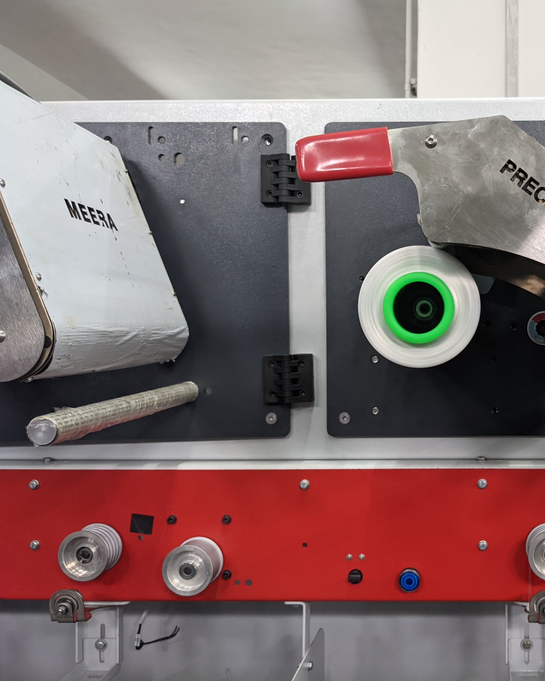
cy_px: 333
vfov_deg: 50.3
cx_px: 450
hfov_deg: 39.3
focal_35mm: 36
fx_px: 726
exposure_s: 1/24
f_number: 1.73
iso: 213
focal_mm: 4.38
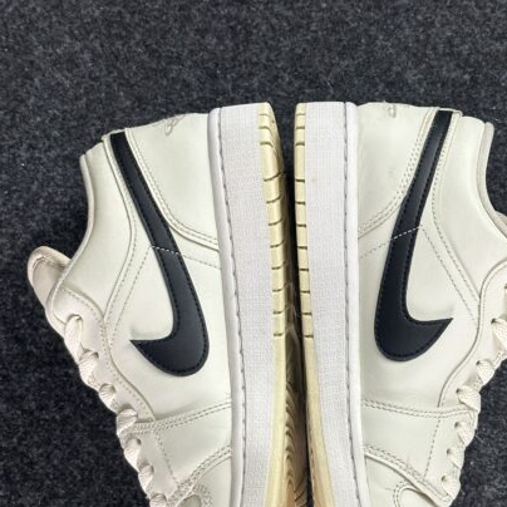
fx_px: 1392
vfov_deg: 20.5
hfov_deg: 20.6
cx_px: 310
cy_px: 370
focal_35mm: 84
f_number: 1.78
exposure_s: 1/50
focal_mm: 6.86
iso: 160
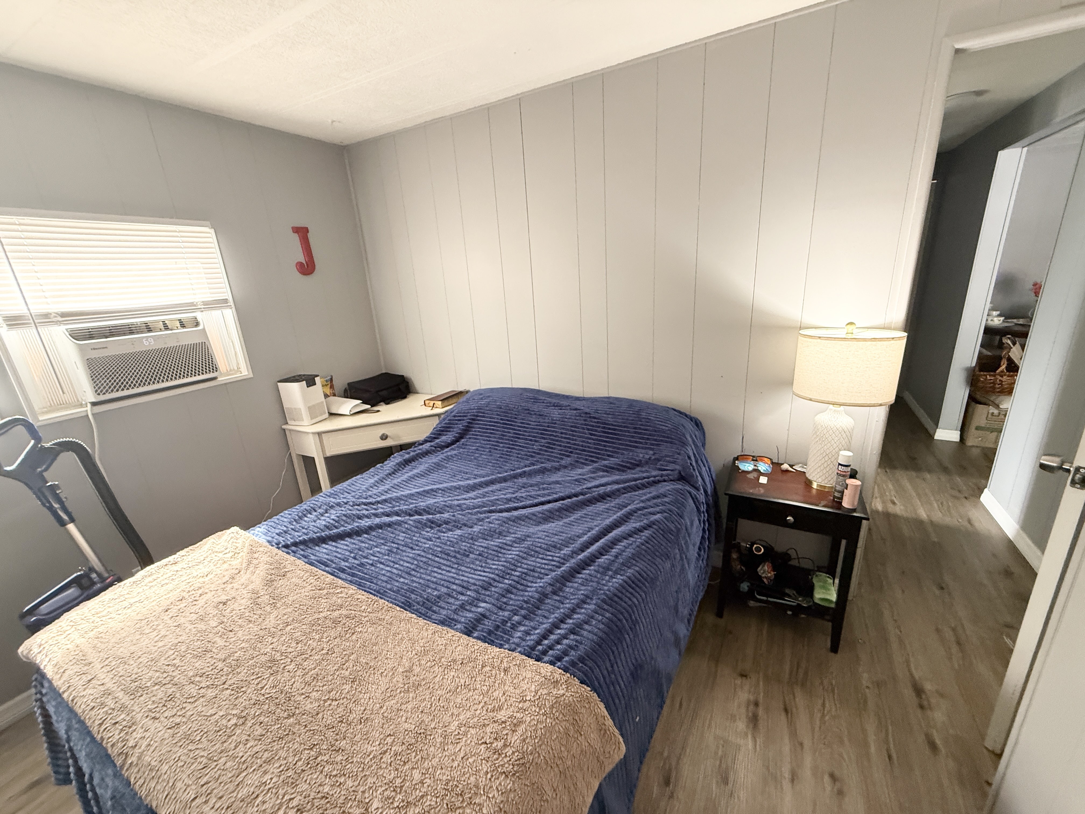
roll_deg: +3.9
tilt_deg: -16.1
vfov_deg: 85.7
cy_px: 407
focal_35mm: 14
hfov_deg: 102.1
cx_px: 542
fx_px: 439
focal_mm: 2.22
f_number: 2.2
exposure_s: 1/60
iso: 400
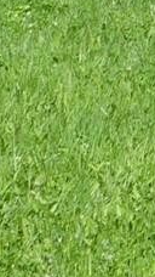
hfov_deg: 3.6
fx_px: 2217
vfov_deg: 6.4
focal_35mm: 303
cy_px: -634
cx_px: 809
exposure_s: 1/500
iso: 200
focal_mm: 13.8
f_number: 5.6
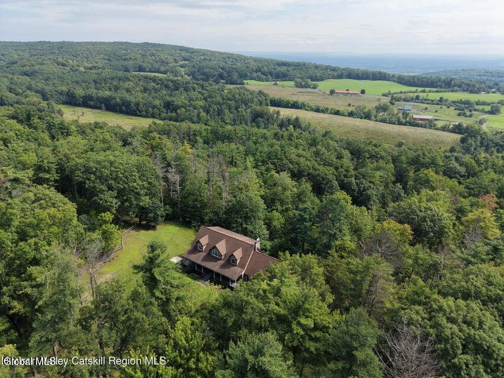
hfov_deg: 71.6
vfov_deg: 56.8
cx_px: 252
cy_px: 189
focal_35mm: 24
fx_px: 349
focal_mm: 8.67
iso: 100
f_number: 1.8
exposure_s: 1/1250
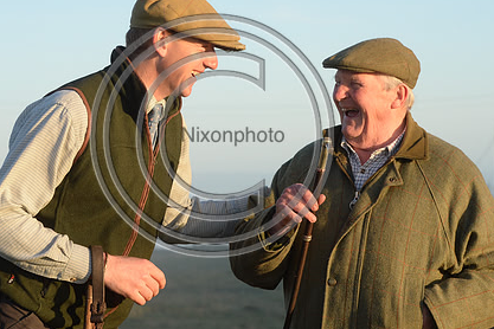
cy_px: 120
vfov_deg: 9.9
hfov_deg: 14.7
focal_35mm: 139
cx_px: 199
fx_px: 1907
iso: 1250
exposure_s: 1/1000
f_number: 8
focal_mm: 100
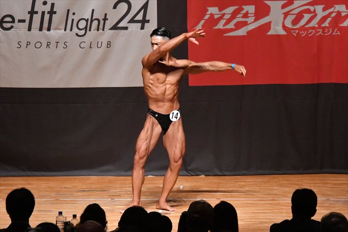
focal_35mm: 255
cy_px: 116
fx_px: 2464
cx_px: 174
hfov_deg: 8.1
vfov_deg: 5.4
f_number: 5.6
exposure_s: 1/400
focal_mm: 170
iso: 12800
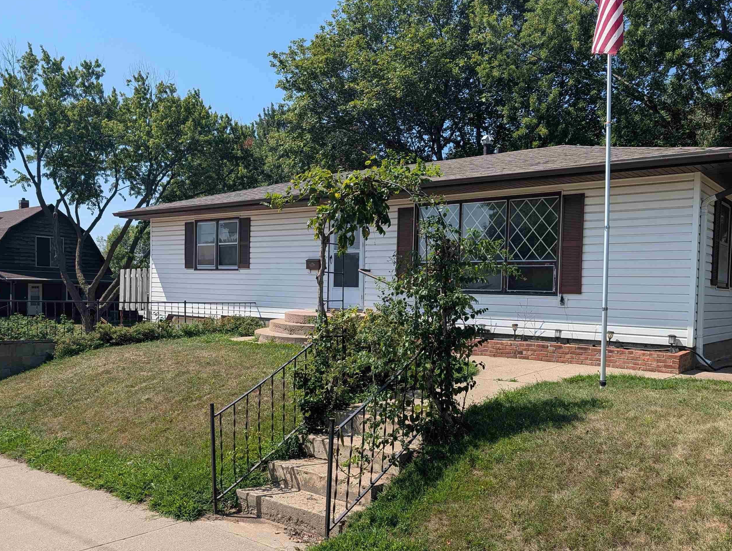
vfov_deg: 48.1
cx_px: 389
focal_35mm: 29
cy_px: 329
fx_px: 614
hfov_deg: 61.5
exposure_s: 1/1143
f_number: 1.68
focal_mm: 6.9
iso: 22
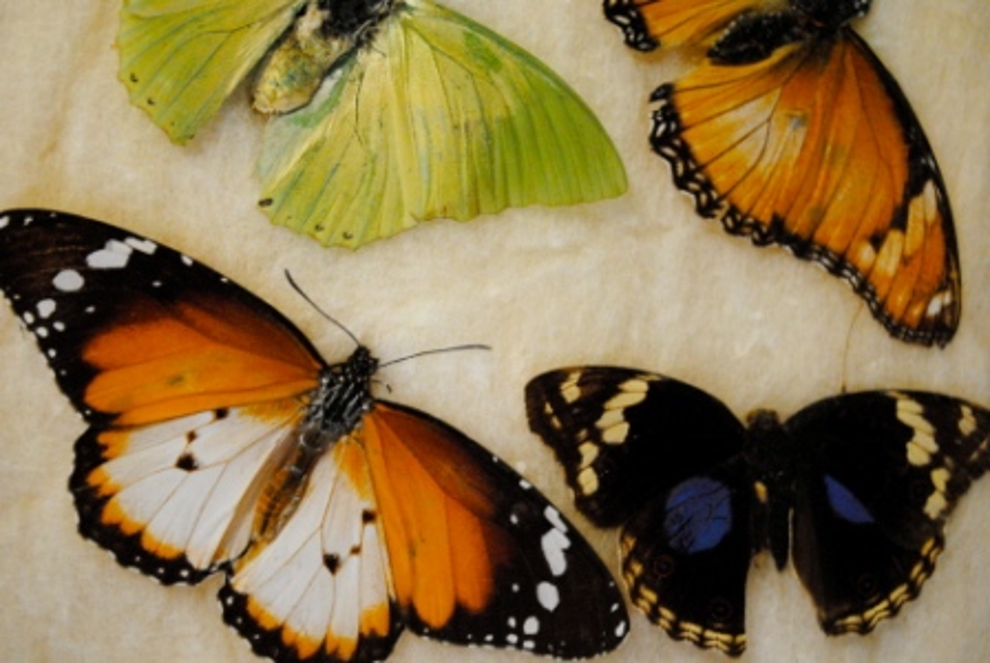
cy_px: 332
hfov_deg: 35.0
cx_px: 495
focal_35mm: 57
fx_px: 1570
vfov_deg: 23.9
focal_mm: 38
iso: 1600
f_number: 5
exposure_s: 1/20
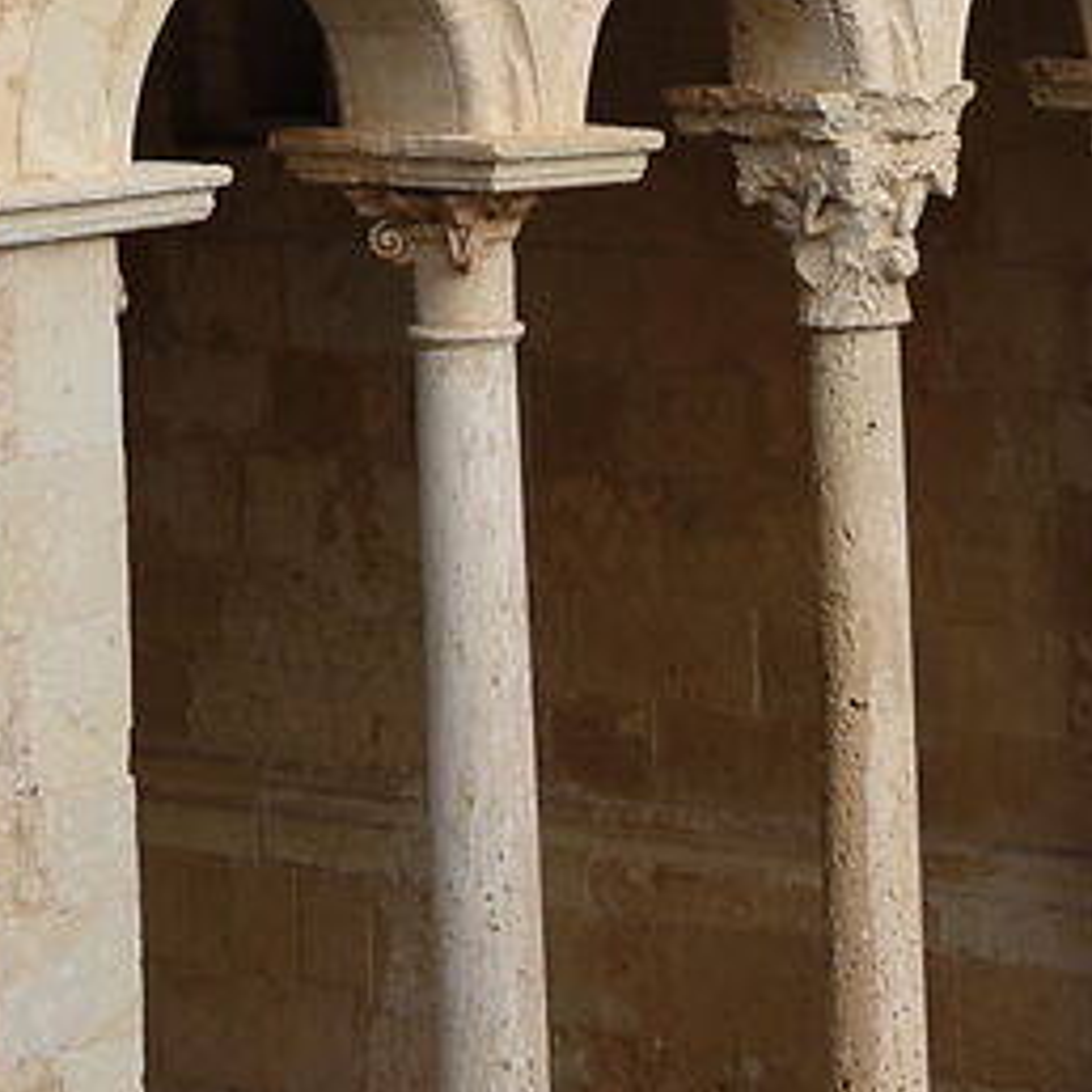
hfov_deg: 9.2
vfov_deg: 8.9
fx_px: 6781
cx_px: 80
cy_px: -787
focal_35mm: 190
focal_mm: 24
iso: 100
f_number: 6.3
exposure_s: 1/125
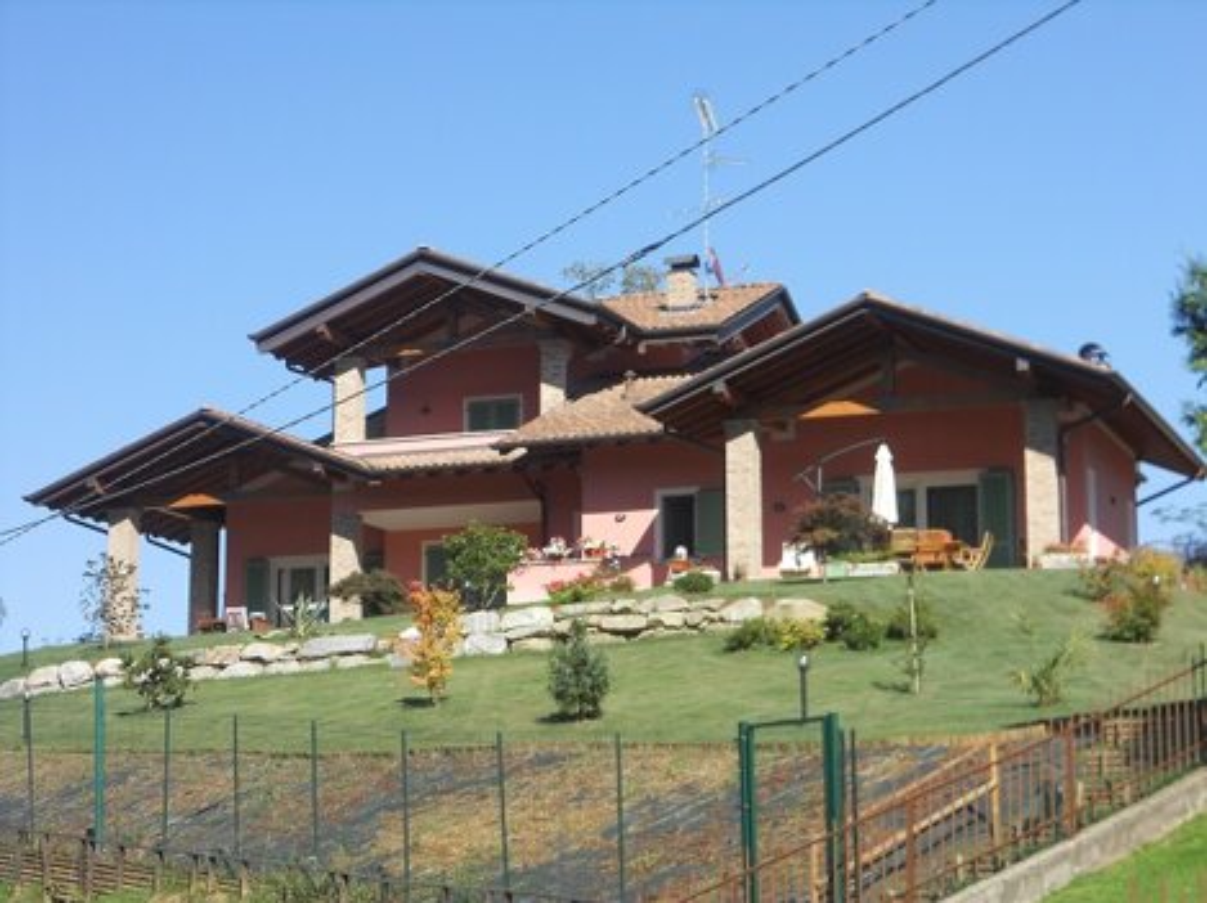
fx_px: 2683
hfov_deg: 25.4
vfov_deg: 19.1
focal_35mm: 77
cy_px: 452
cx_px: 604
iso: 80
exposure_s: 1/250
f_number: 5.9
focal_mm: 13.9
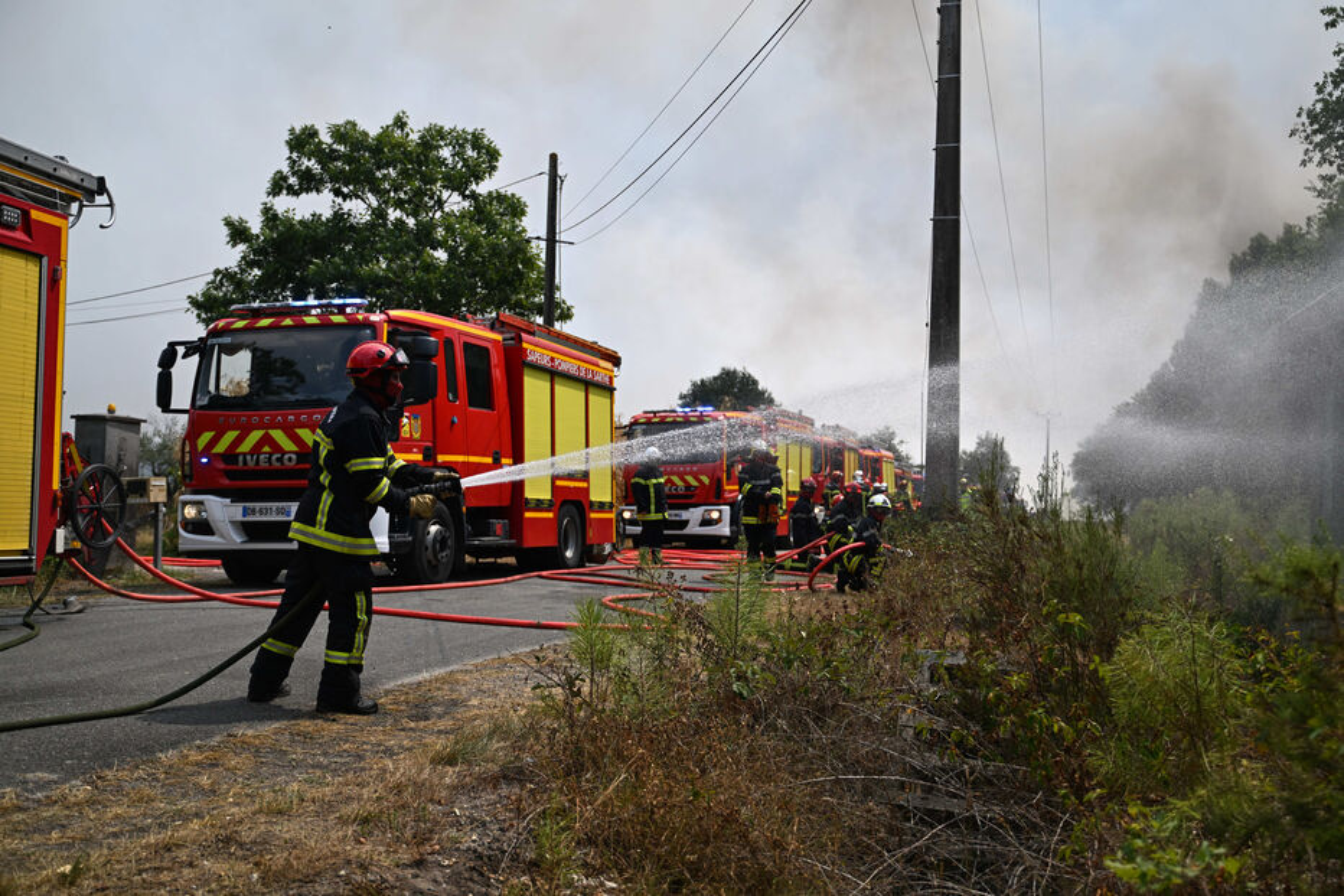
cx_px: 672
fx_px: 1381
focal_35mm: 37
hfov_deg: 51.9
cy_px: 448
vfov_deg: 35.9
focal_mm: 37
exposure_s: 1/5000
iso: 200
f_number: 2.8
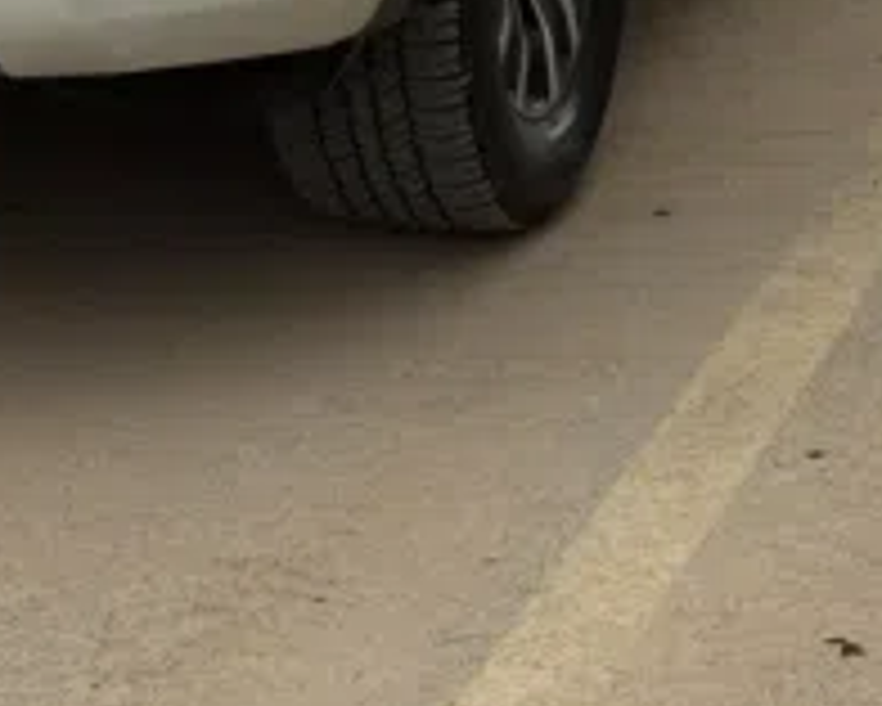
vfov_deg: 9.8
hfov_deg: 12.5
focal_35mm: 153
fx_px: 3996
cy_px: -342
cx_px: 40
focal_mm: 6.76
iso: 80
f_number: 1.78
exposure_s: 1/4587
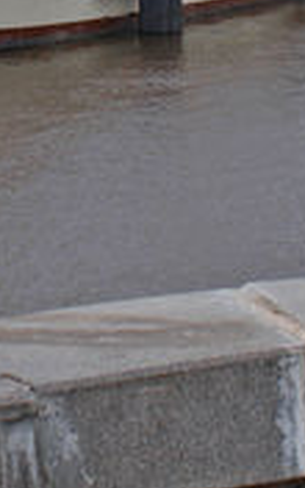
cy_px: -119
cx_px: 83
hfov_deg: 9.3
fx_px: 1875
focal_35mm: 141
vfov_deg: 14.3
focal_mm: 18
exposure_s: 1/500
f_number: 5
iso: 100
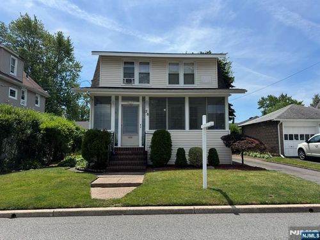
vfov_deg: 56.8
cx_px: 160
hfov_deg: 71.6
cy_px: 120
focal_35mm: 24
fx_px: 222
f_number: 1.78
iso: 80
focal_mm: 6.76
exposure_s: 1/4950
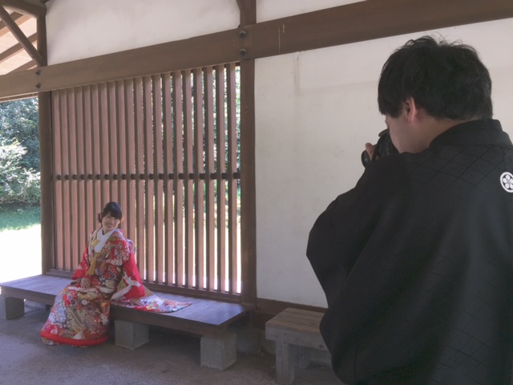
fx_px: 430
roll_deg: -1.0
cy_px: 192
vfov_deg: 48.2
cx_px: 256
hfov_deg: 61.7
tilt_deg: -1.2
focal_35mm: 29
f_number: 2.2
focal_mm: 4.15
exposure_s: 1/120
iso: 32
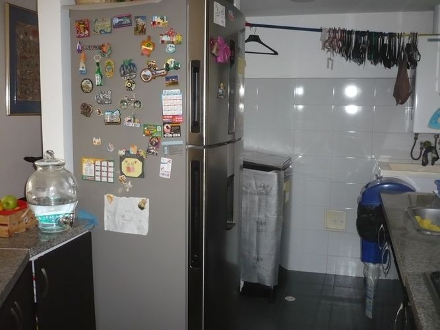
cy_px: 165
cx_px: 220
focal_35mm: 35
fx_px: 445
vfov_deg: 40.7
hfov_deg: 52.6
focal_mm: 5.8
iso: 200
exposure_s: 1/30
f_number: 2.8
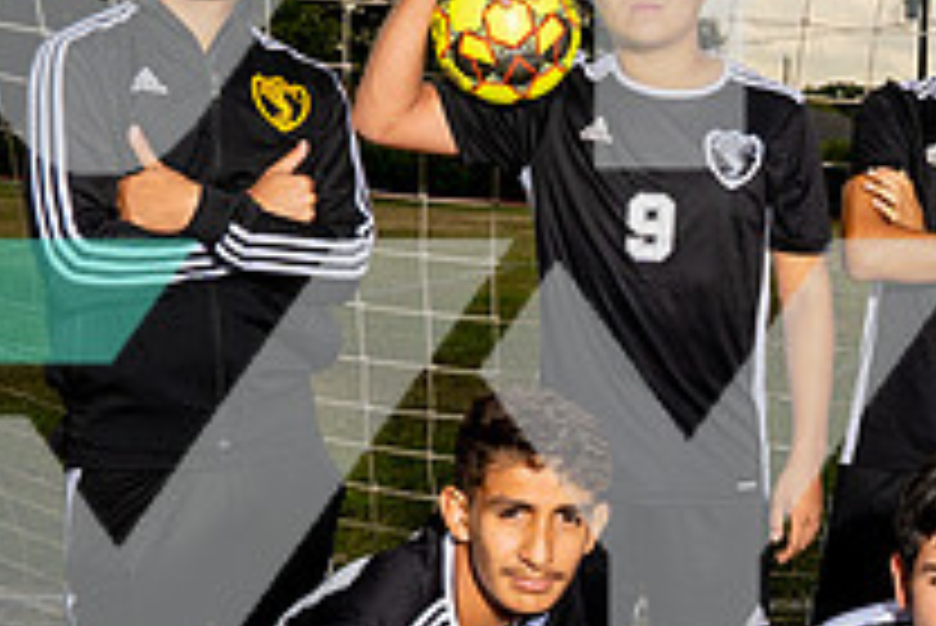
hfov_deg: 28.7
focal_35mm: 67
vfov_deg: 20.2
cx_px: 873
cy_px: 480
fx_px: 1743
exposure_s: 1/250
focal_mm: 24
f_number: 10
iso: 160
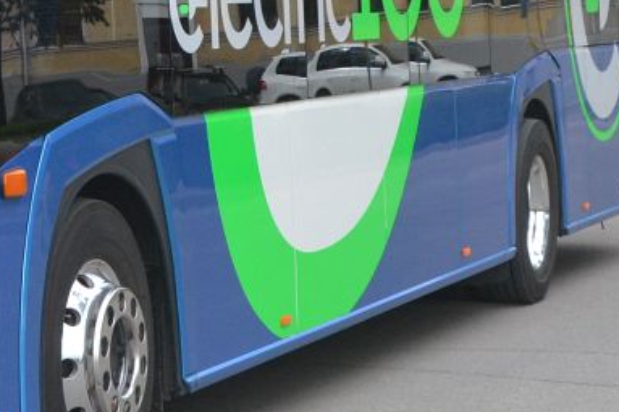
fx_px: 2423
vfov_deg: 9.7
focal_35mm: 141
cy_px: 53
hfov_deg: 13.8
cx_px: -255
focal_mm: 24
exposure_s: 1/500
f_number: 9
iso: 800
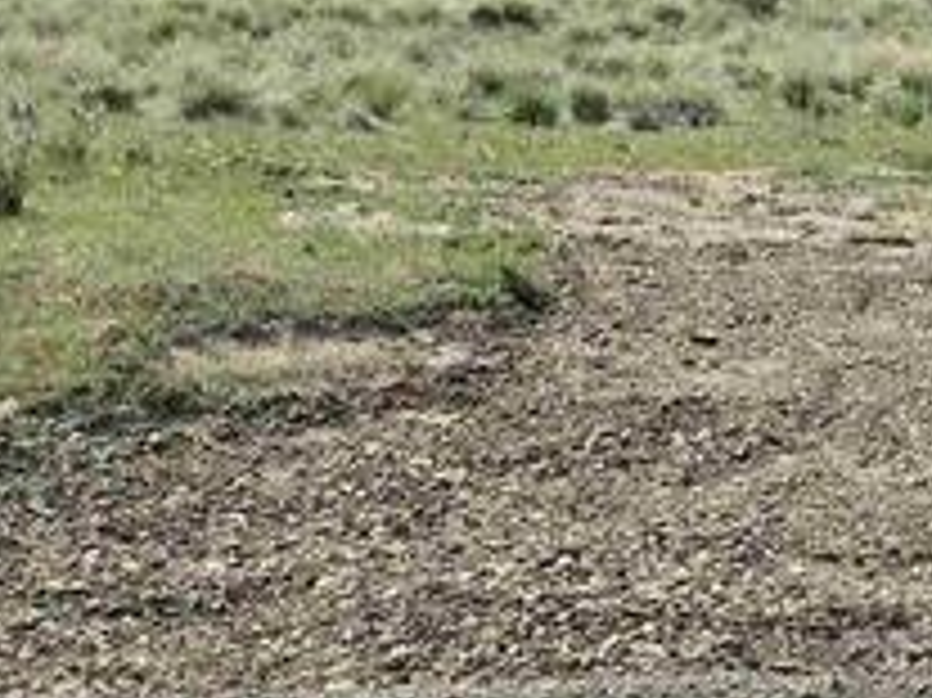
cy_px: 140
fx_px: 3068
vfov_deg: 12.9
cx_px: 1333
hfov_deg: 16.0
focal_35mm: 114
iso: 12
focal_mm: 6.3
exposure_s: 1/2000
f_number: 1.7
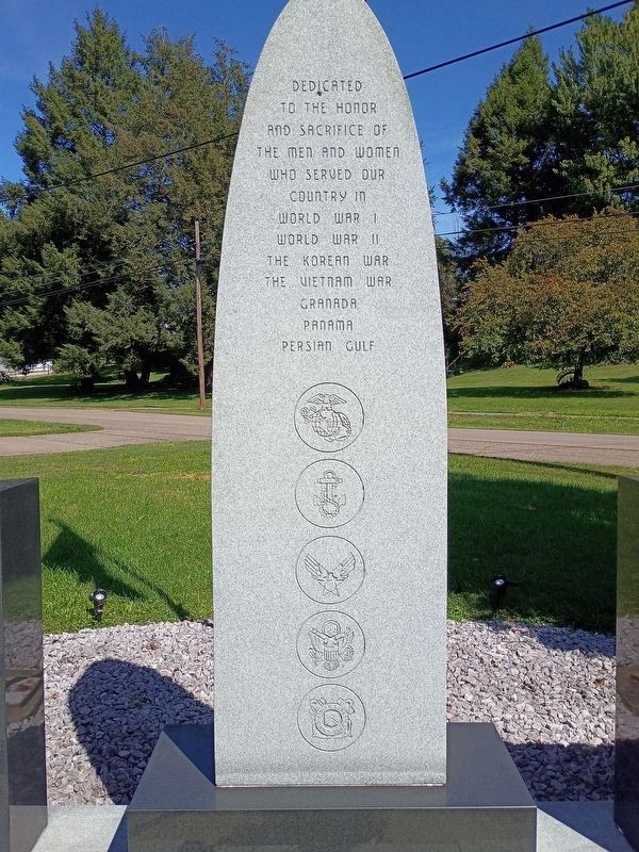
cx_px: 320
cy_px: 426
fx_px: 714
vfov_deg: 61.7
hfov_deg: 48.2
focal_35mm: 29
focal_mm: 4.27
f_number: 1.8
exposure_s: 1/1307
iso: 100
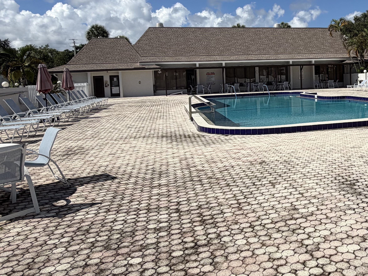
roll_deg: +2.1
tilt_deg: -4.0
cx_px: 277
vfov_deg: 41.5
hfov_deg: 51.6
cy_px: 102
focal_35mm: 34
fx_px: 361
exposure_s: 1/1745
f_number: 2.2
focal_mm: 2.22
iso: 20
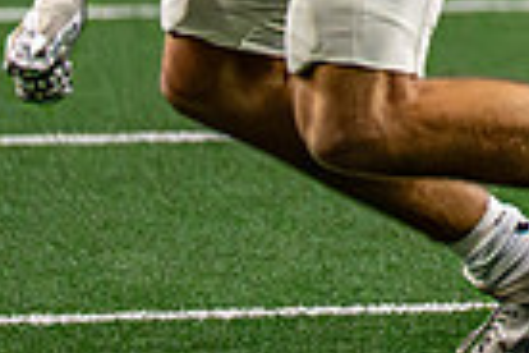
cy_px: -401
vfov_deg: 1.0
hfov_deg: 1.5
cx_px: 1141
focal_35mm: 1350
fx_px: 19836
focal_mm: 200
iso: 4000
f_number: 2.8
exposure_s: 1/2000
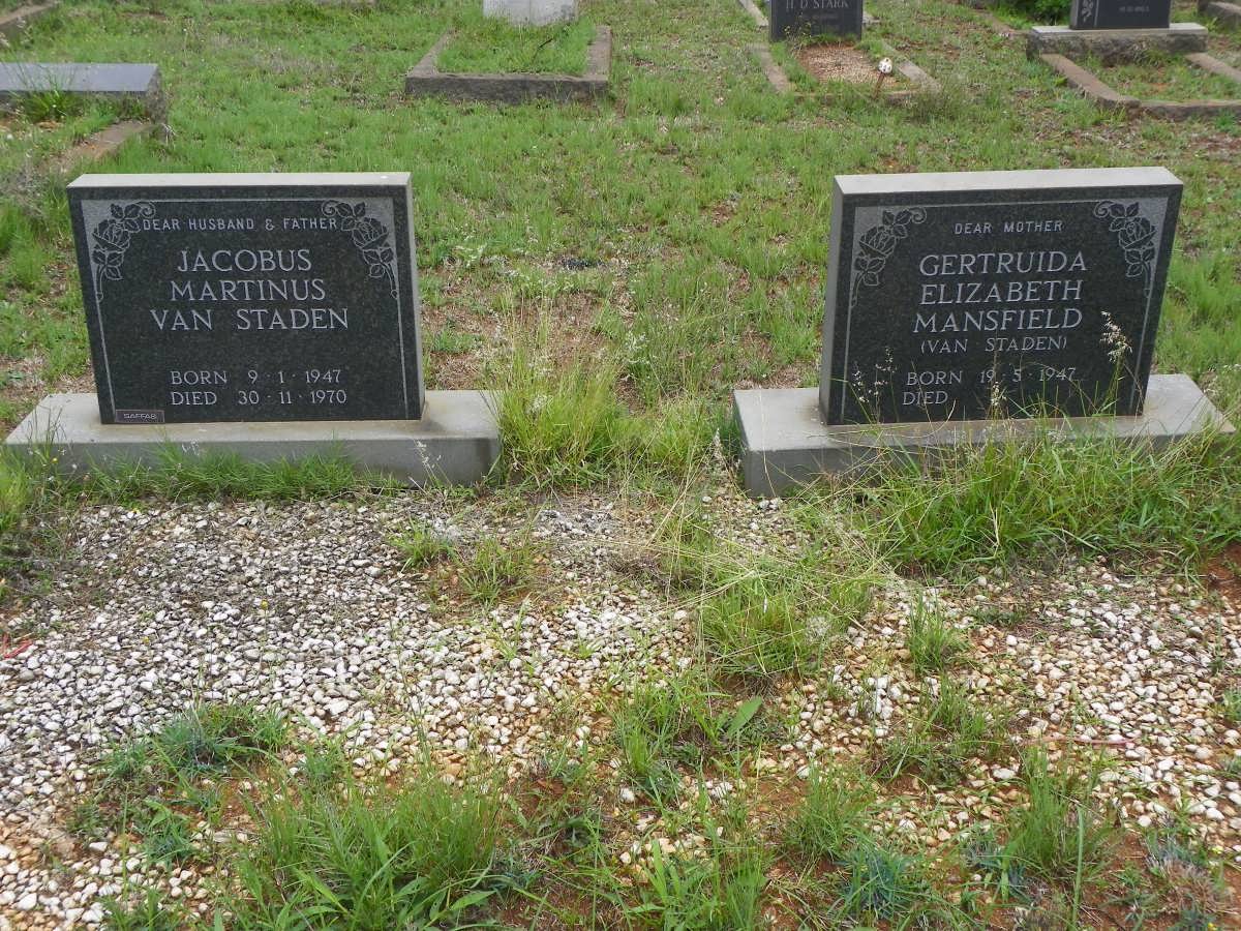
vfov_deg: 32.9
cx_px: 620
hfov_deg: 42.9
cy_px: 466
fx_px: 1577
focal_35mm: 44
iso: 64
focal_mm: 7.9
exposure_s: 1/250
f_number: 4.5
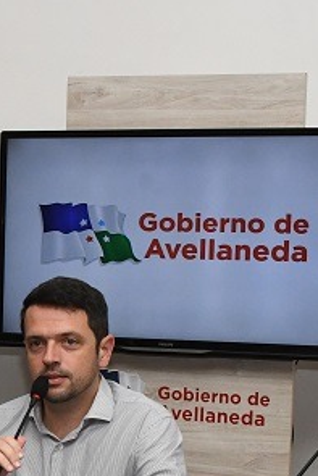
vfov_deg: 15.4
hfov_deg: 10.3
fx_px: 1747
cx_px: -31
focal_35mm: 132
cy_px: 402
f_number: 11
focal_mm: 26
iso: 2000
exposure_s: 1/160
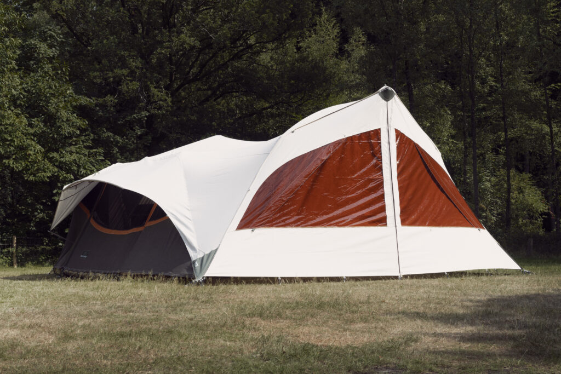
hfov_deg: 36.2
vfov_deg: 24.6
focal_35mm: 55
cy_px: 187
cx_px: 280
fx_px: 857
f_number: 11
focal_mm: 55
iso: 400
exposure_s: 1/640
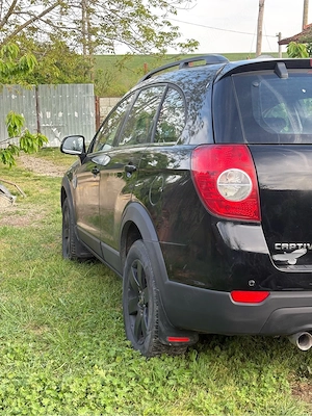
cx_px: 156
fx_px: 625
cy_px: 208
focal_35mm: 52
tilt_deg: -11.9
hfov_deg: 28.0
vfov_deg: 36.8
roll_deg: +0.3
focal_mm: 5.96
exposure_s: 1/242
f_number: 1.6
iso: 64
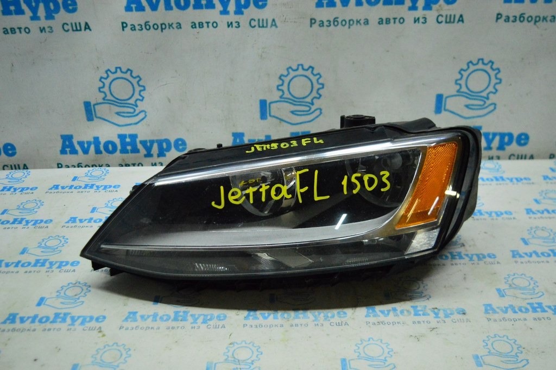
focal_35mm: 38
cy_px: 185
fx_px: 579
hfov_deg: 51.3
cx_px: 278
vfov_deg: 35.4
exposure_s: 1/1000
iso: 6400
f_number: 4
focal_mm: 25
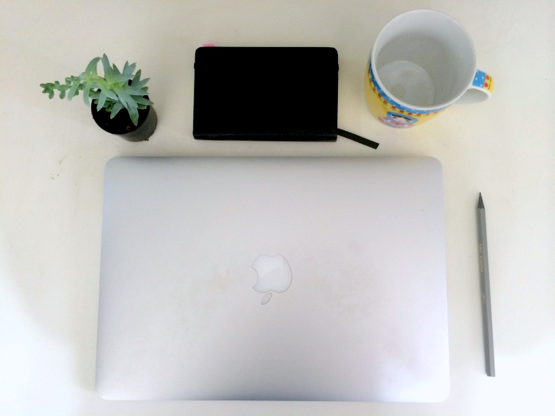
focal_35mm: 30
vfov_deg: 46.8
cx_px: 278
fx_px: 481
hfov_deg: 60.0
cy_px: 208
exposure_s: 1/30
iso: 100
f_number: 2.2
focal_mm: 4.12
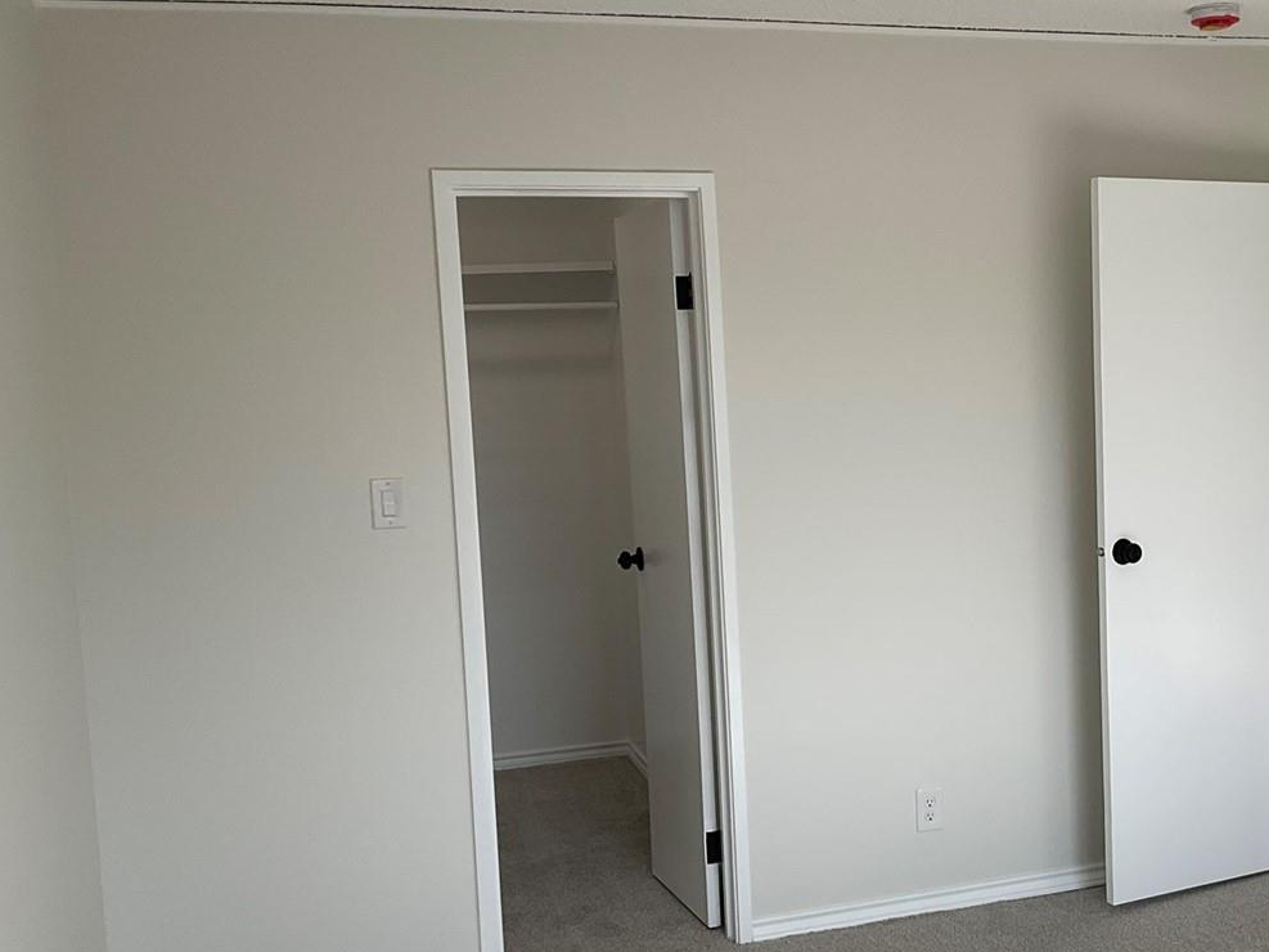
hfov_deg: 39.2
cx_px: 976
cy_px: 515
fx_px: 1723
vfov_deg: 30.9
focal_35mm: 47
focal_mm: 3
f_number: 1.8
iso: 16
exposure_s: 1/348
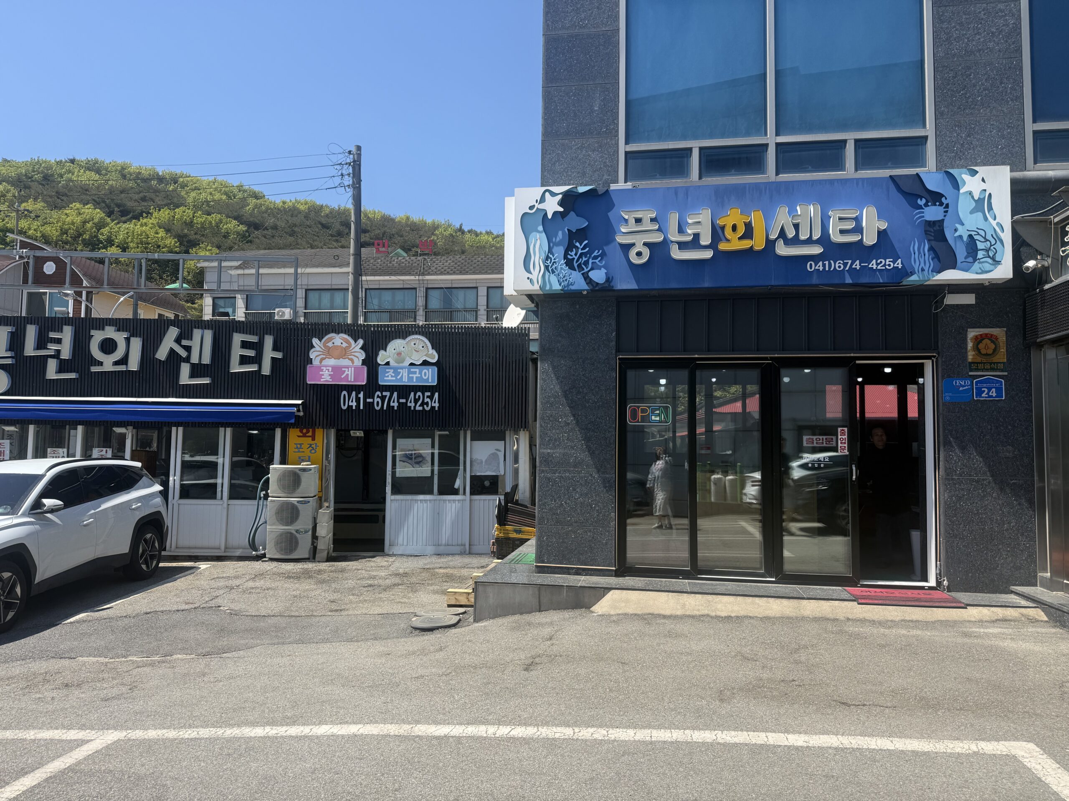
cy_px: 400
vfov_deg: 56.8
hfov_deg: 71.6
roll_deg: -1.2
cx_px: 534
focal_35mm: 24
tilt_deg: +2.9
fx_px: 741
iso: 80
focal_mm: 6.76
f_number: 1.78
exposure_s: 1/3279
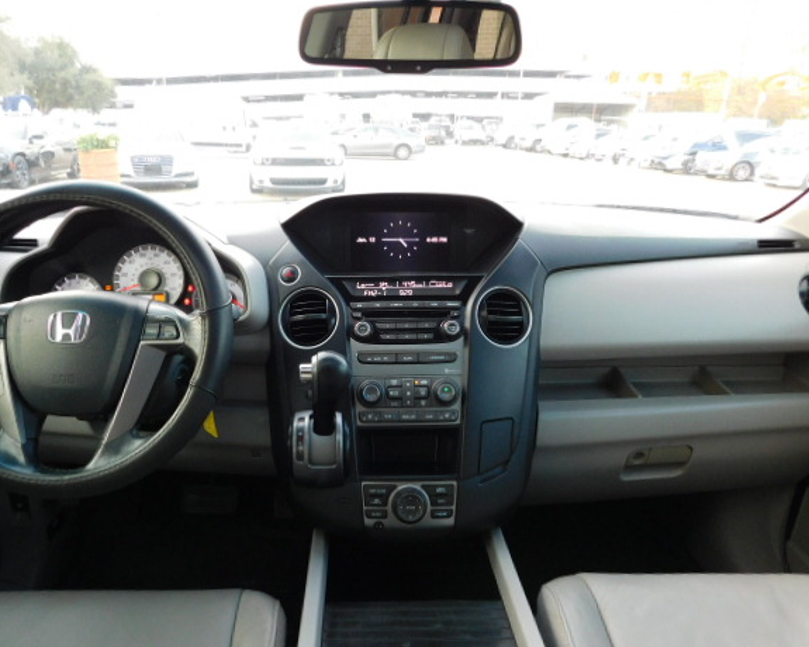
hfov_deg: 67.9
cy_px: 319
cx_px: 364
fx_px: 599
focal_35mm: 25
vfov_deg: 56.8
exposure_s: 1/30
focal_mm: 4
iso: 200
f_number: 3
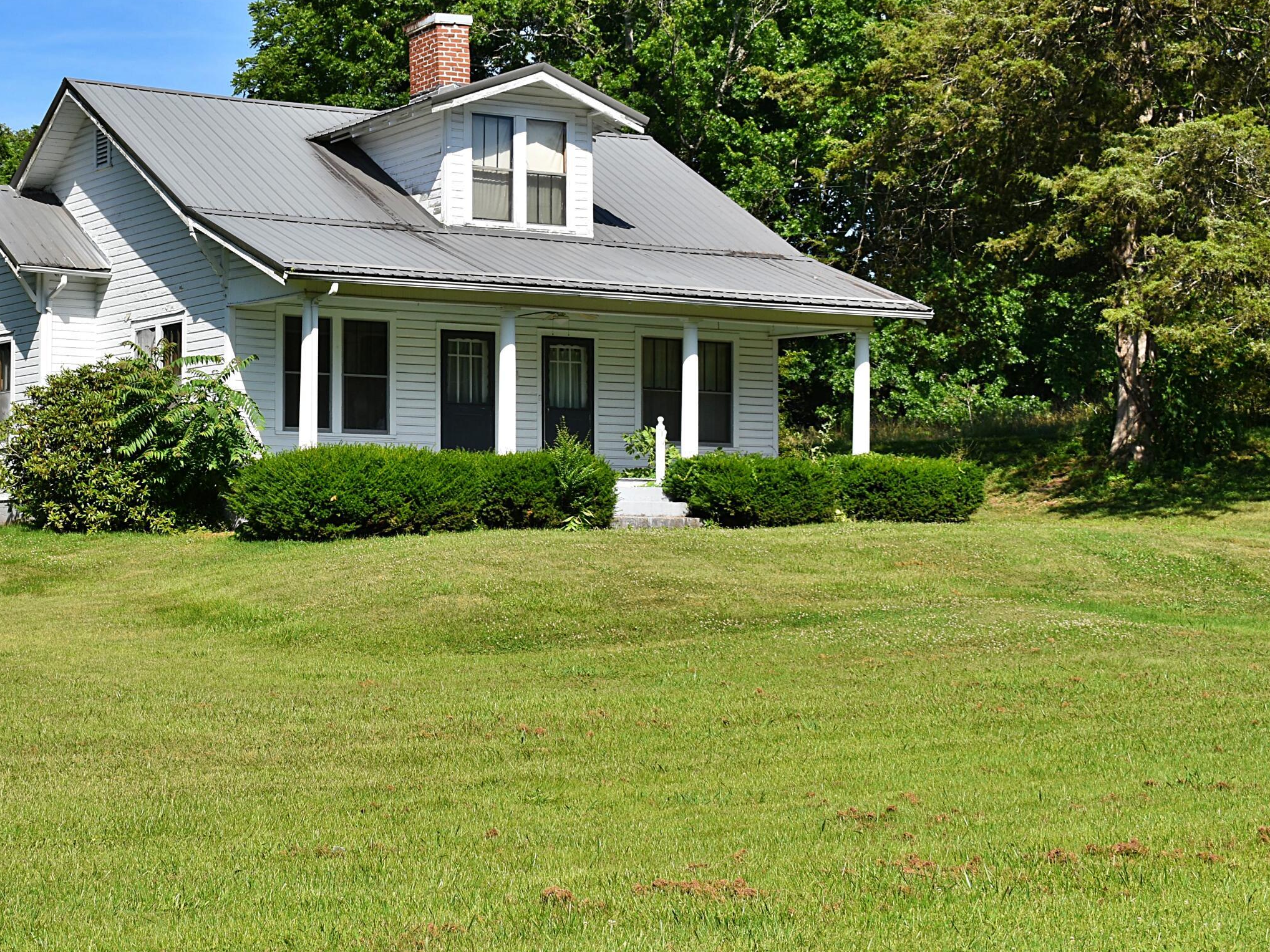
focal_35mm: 68
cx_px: 343
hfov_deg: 28.2
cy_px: 486
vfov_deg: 21.6
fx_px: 2495
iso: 100
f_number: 8
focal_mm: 32
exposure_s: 1/250
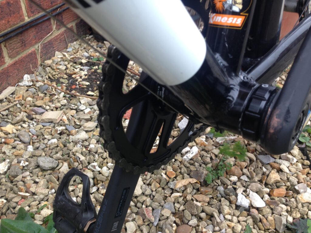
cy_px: 116
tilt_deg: -36.8
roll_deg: +0.3
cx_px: 156
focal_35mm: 33
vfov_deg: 42.9
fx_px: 296
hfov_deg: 55.4
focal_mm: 4.12
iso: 50
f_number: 2.4
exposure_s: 1/30
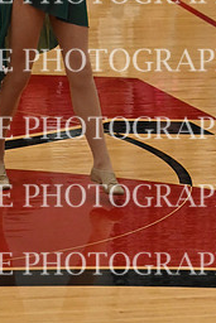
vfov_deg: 4.5
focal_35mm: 458
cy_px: -42
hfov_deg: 3.0
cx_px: 15
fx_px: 4116
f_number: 4
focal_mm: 135
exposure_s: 1/400
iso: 5000
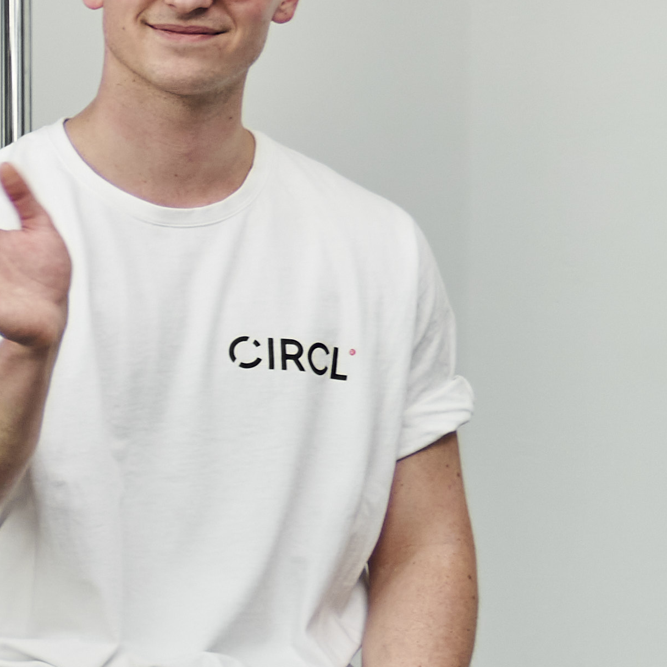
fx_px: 4709
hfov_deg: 6.9
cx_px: -1657
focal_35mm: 216
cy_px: 372
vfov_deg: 8.1
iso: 400
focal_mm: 33
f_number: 3.2
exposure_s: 1/200
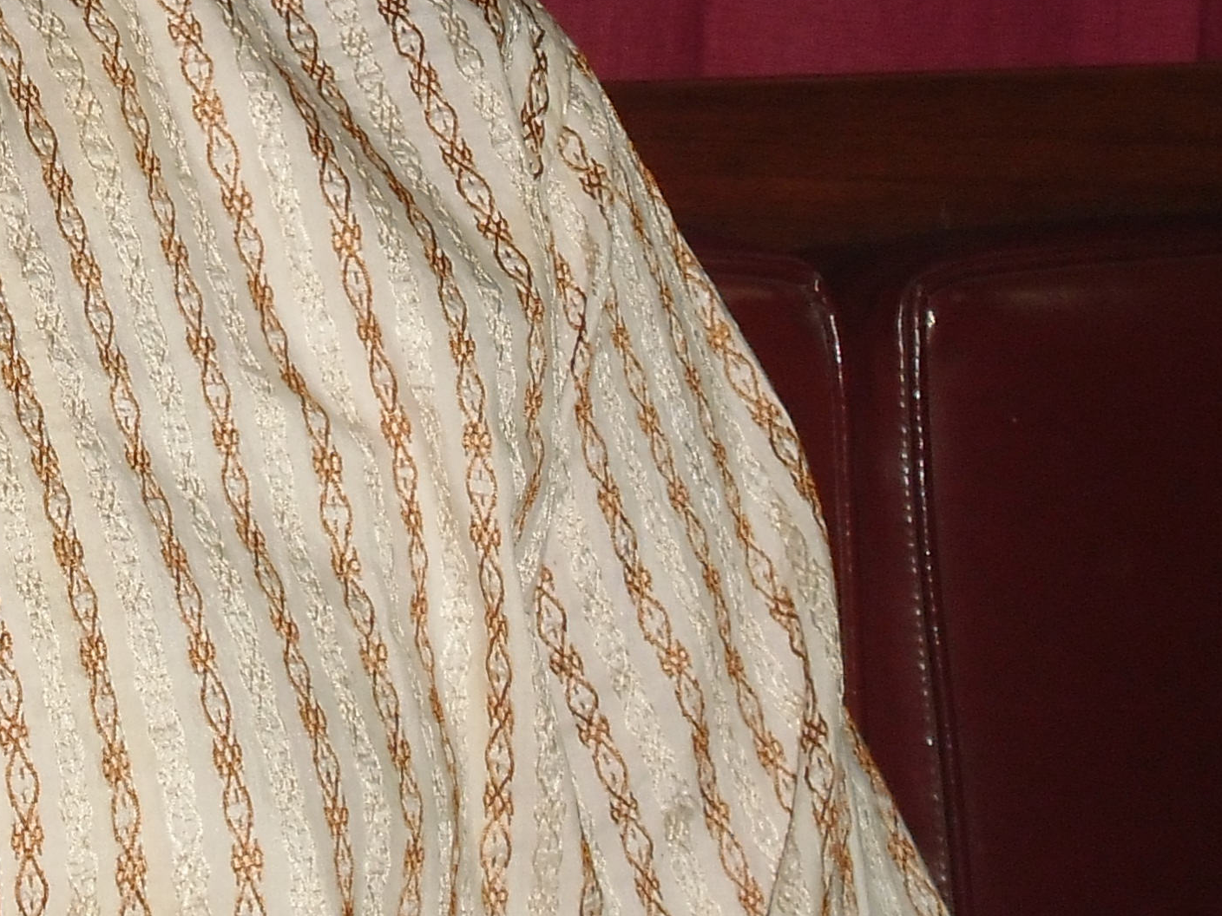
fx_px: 4766
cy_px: -384
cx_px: -422
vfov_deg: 10.7
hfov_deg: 14.0
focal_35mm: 135
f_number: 4.5
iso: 100
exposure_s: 1/45
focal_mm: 7.8
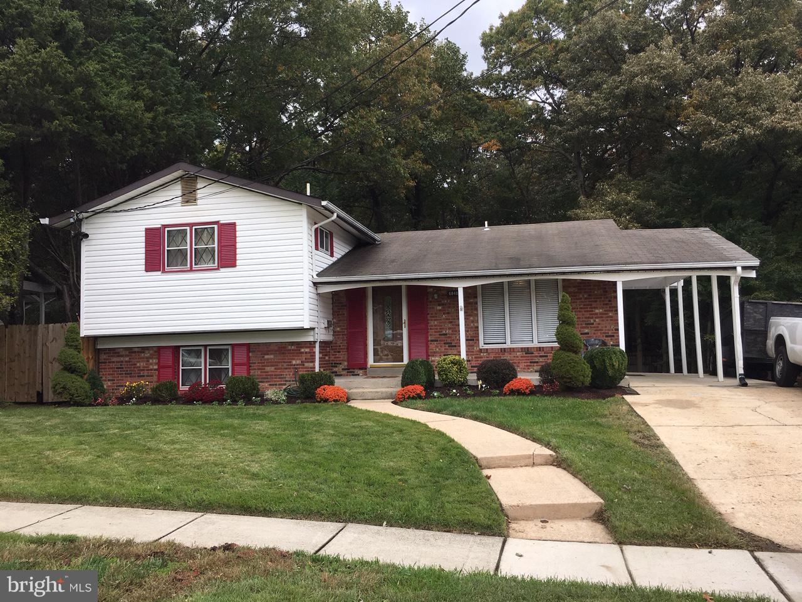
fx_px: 672
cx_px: 401
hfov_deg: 61.7
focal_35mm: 29
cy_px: 301
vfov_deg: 48.2
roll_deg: +2.2
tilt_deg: +5.3
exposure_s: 1/513
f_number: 2.2
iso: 25
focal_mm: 4.15
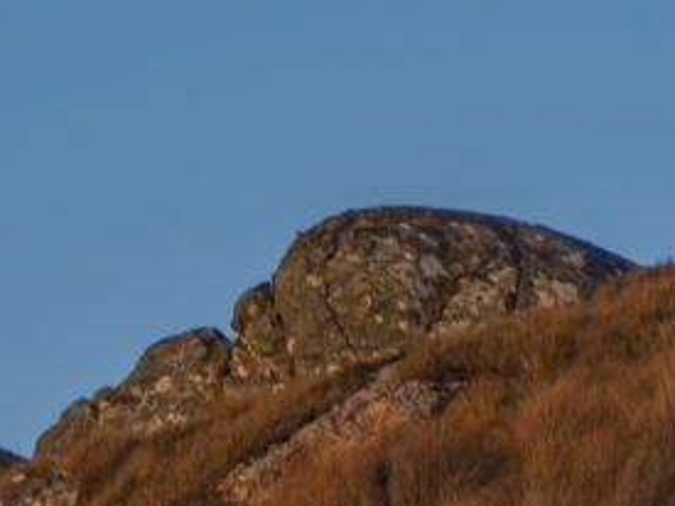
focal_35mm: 1116
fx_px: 21752
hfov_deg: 1.8
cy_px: 403
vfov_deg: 1.3
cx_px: -128
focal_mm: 150
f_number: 7.1
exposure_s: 1/125
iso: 64
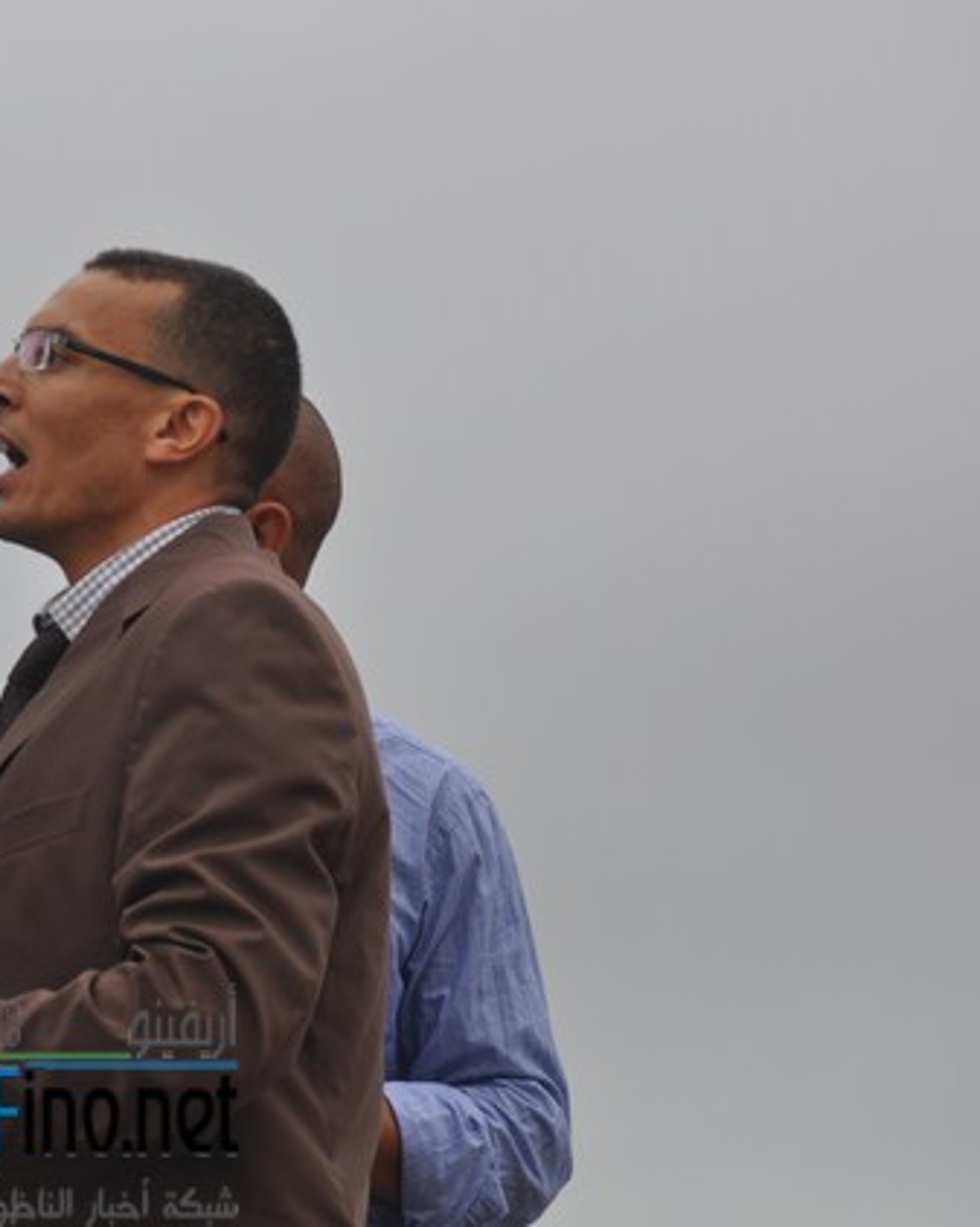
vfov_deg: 9.5
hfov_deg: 7.6
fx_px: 7357
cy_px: 612
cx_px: 52
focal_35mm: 203
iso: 200
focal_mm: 95
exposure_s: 1/640
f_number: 6.3
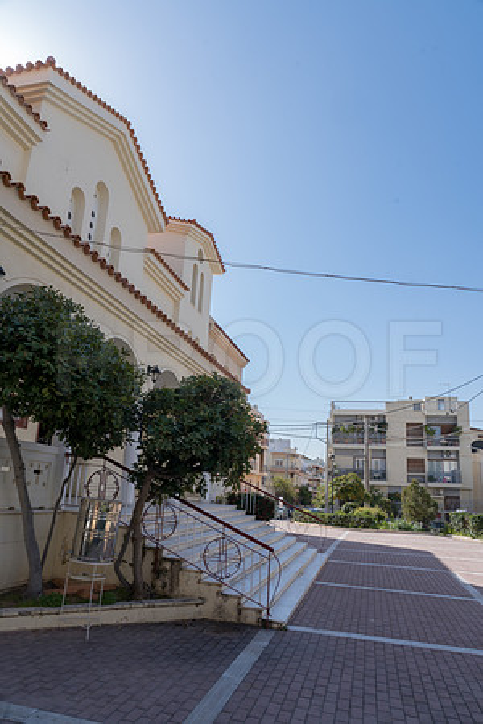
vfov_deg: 73.7
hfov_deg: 53.1
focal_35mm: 24
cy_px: 362
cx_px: 242
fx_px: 483
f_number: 13
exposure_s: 1/160
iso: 250
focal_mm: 24
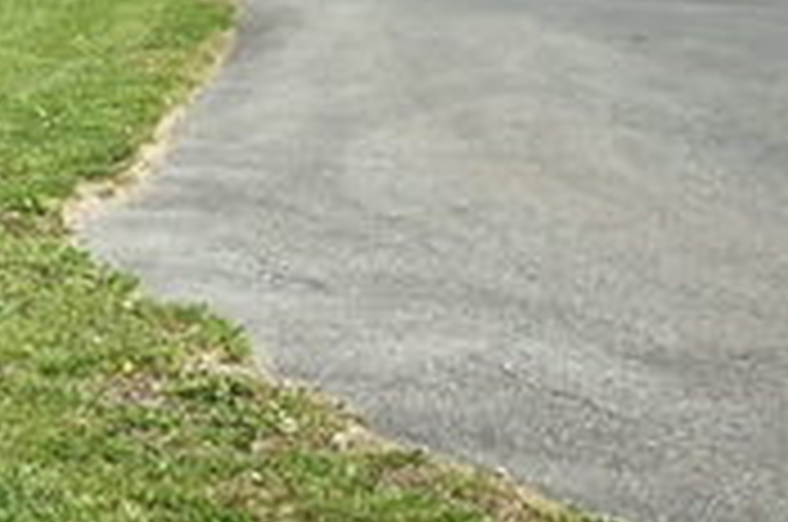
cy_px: 18
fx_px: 2797
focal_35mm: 128
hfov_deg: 14.6
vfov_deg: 10.6
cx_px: -486
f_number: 8.8
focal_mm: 5.7
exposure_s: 1/100
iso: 80
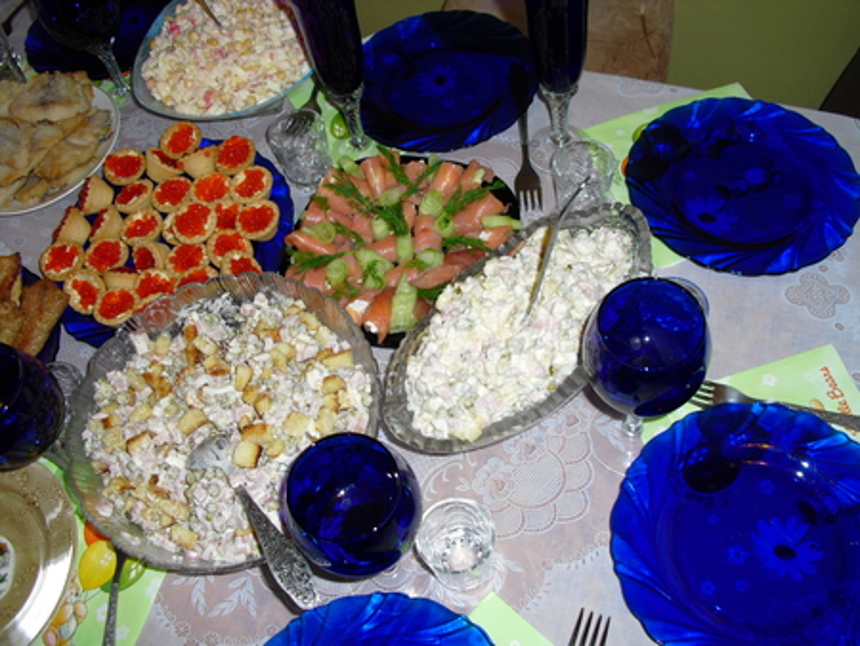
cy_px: 323
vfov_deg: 39.7
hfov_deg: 51.3
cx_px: 430
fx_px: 895
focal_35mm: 36
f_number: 3.1
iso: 100
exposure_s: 1/100
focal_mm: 6.3
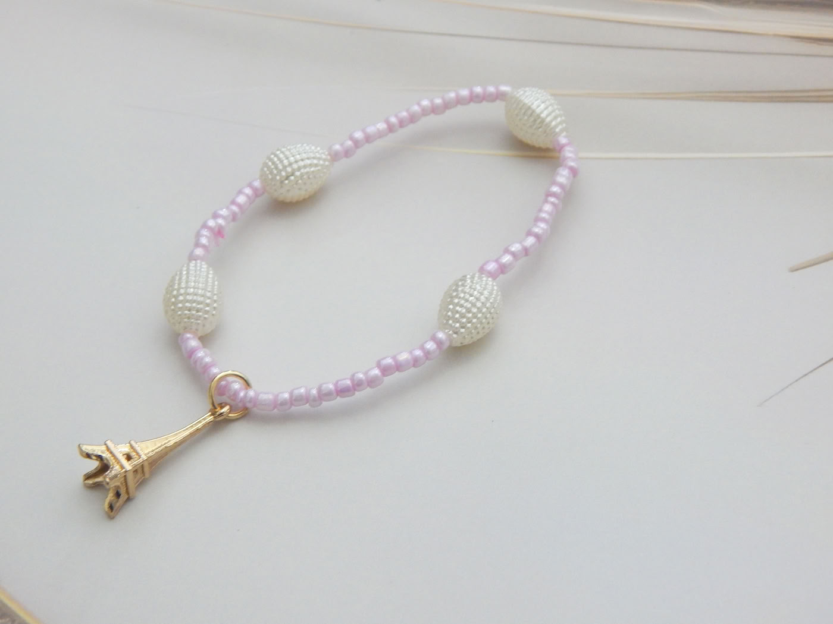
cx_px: 416
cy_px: 312
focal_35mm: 61
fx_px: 1468
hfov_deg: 31.7
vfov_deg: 24.0
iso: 360
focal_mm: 10.9
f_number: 4
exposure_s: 1/30
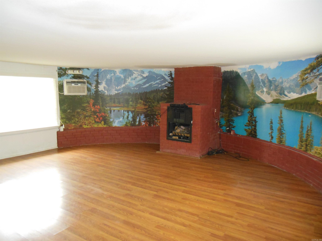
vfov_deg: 54.9
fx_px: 233
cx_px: 161
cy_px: 120
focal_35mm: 25
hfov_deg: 69.4
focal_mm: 4.5
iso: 640
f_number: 3.2
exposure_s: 1/25
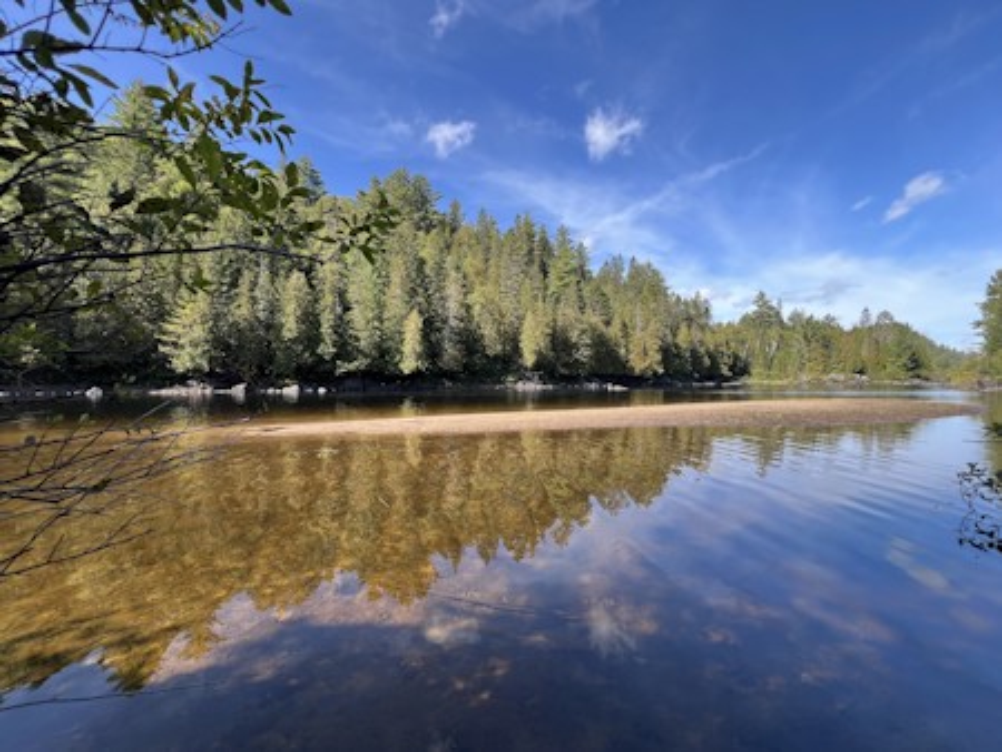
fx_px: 377
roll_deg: -0.1
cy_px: 376
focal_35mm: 13
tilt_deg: +1.0
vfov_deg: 90.0
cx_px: 501
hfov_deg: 106.2
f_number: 1.8
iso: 32
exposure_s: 1/352
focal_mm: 1.57
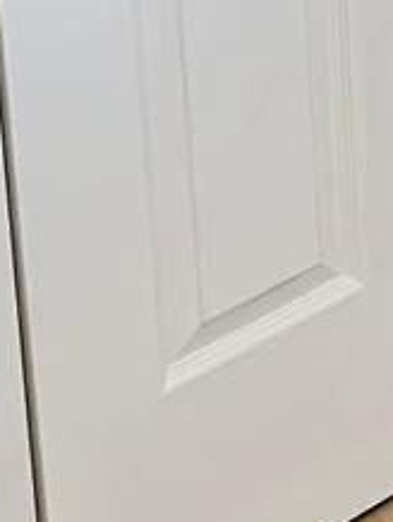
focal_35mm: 169
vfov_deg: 10.3
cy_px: -670
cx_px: 963
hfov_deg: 8.1
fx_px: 2553
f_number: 1.78
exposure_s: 1/120
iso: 64
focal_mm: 6.86
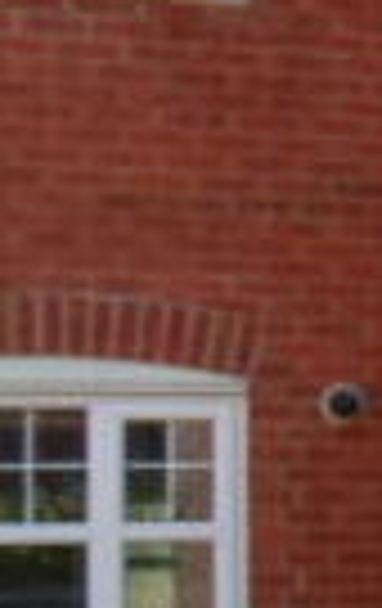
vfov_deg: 18.1
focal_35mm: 114
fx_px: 1889
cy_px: 466
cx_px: 1301
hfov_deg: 8.6
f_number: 2.5
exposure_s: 1/500
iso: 80
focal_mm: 4.5
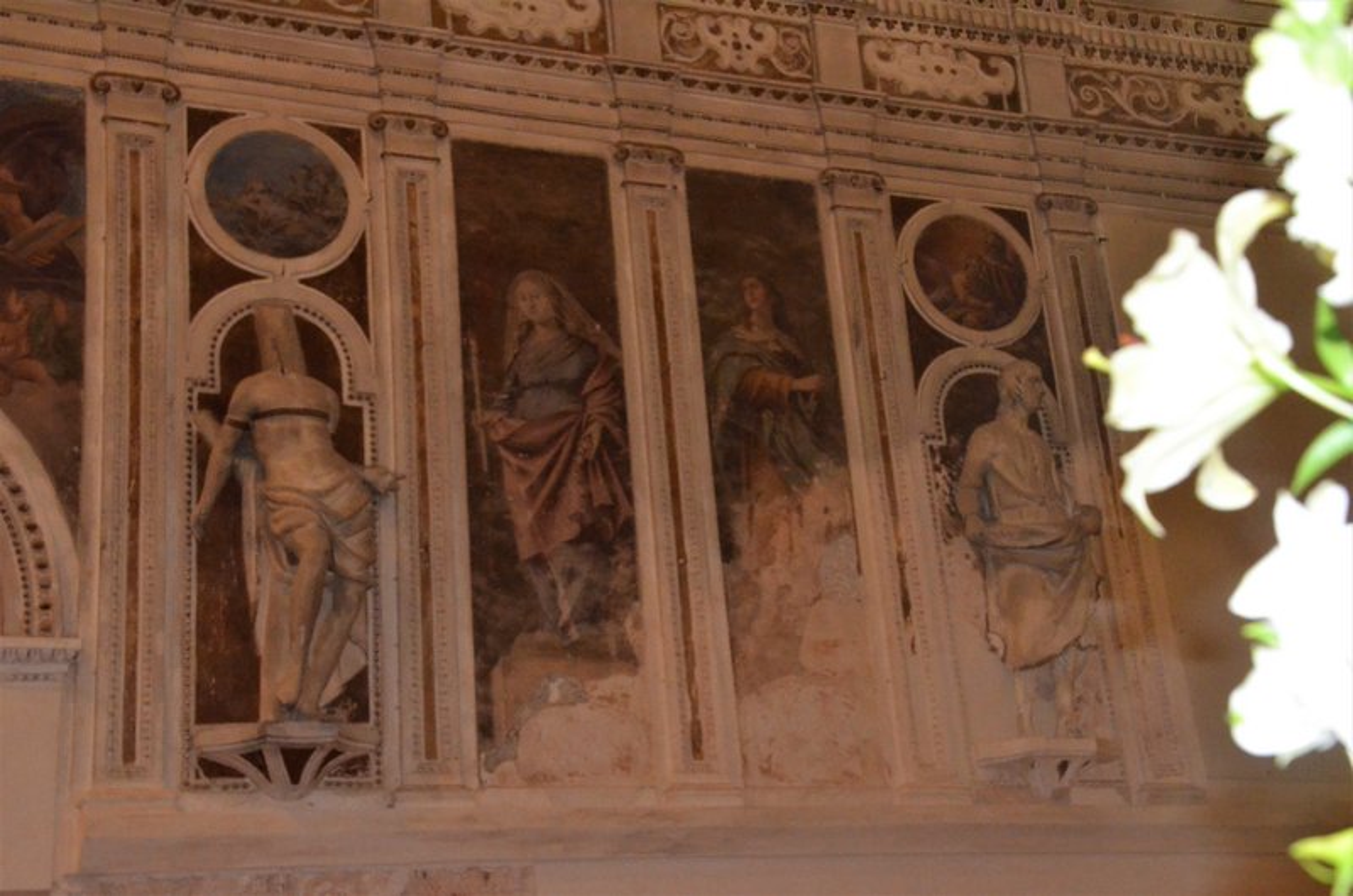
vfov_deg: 25.6
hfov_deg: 37.9
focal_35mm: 52
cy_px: 448
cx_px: 676
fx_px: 1969
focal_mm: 35
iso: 6400
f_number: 8
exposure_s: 1/60
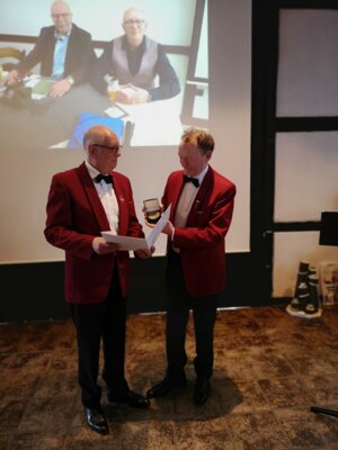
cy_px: 225
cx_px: 169
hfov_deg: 51.4
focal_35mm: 27
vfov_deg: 65.3
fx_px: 352
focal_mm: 5.58
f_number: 1.8
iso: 640
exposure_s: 1/100
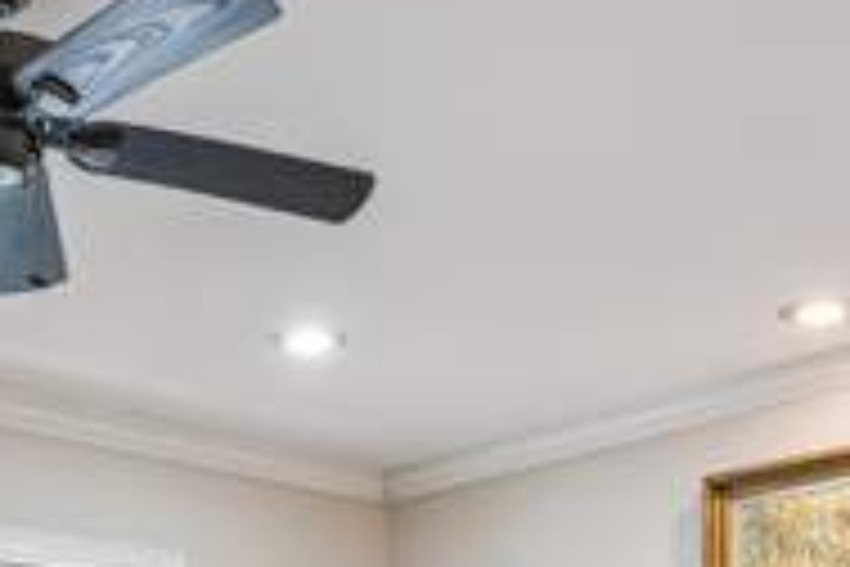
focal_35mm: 72
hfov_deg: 28.1
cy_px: 920
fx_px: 1700
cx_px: 382
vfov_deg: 16.7
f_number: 8
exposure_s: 1/6
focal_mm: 17
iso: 250
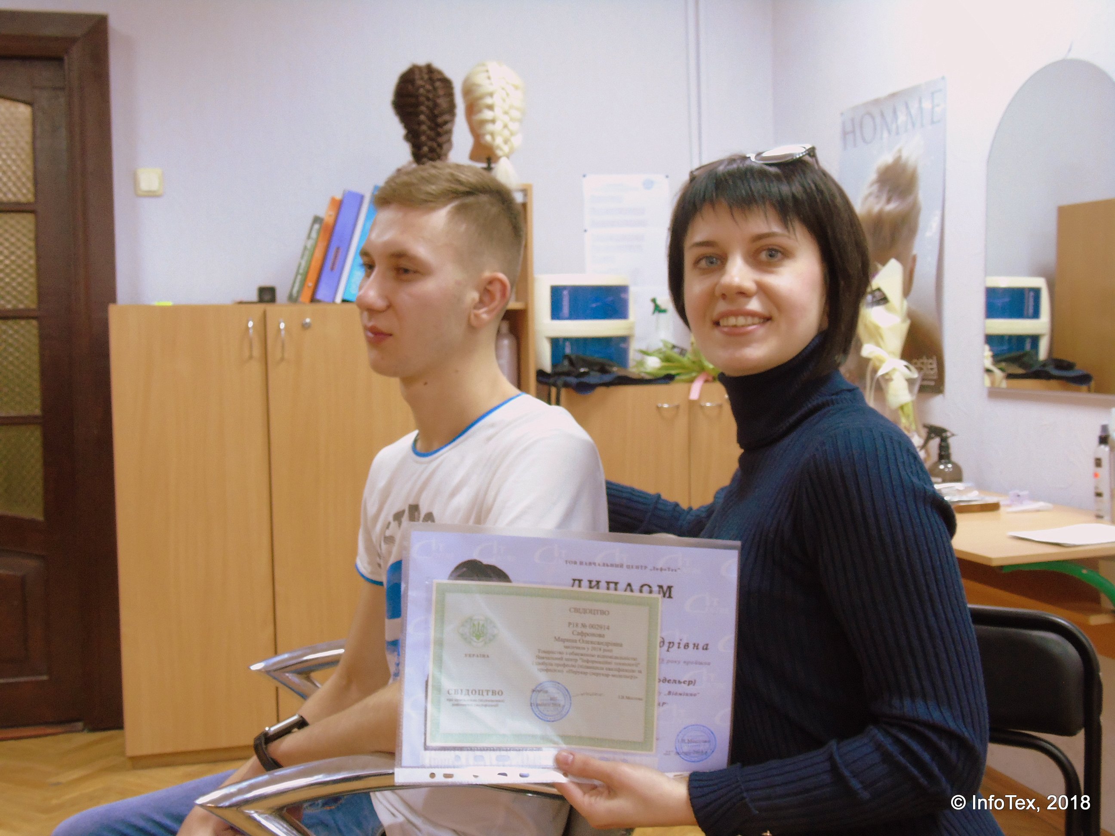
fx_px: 1288
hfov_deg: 46.8
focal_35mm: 40
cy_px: 418
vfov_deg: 36.0
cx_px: 558
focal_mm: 7.1
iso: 400
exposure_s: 1/8
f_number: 3.9
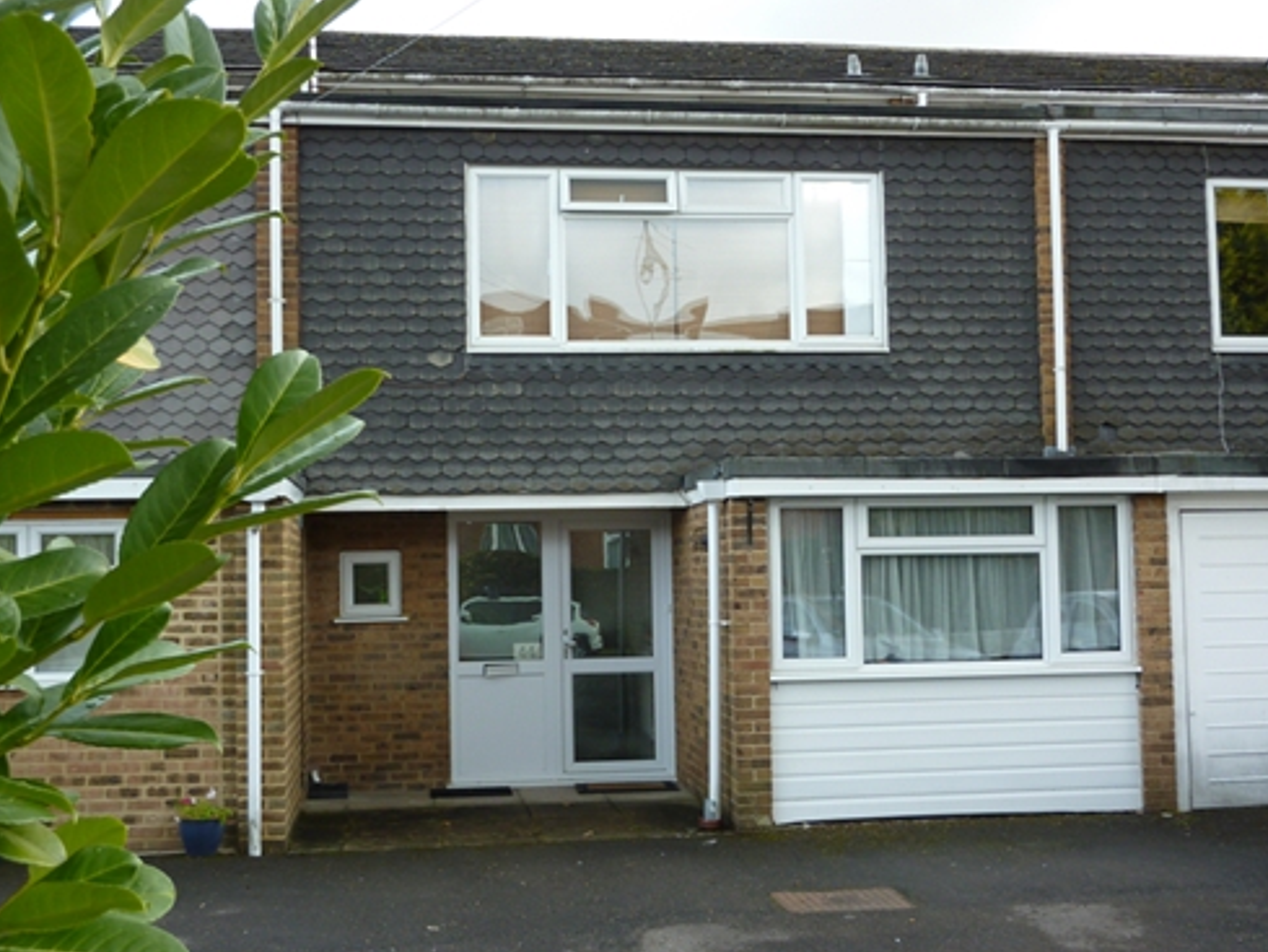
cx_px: 640
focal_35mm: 46
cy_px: 481
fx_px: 1685
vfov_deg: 31.5
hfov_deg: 41.2
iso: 160
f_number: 3.7
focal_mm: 7.3
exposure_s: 1/30
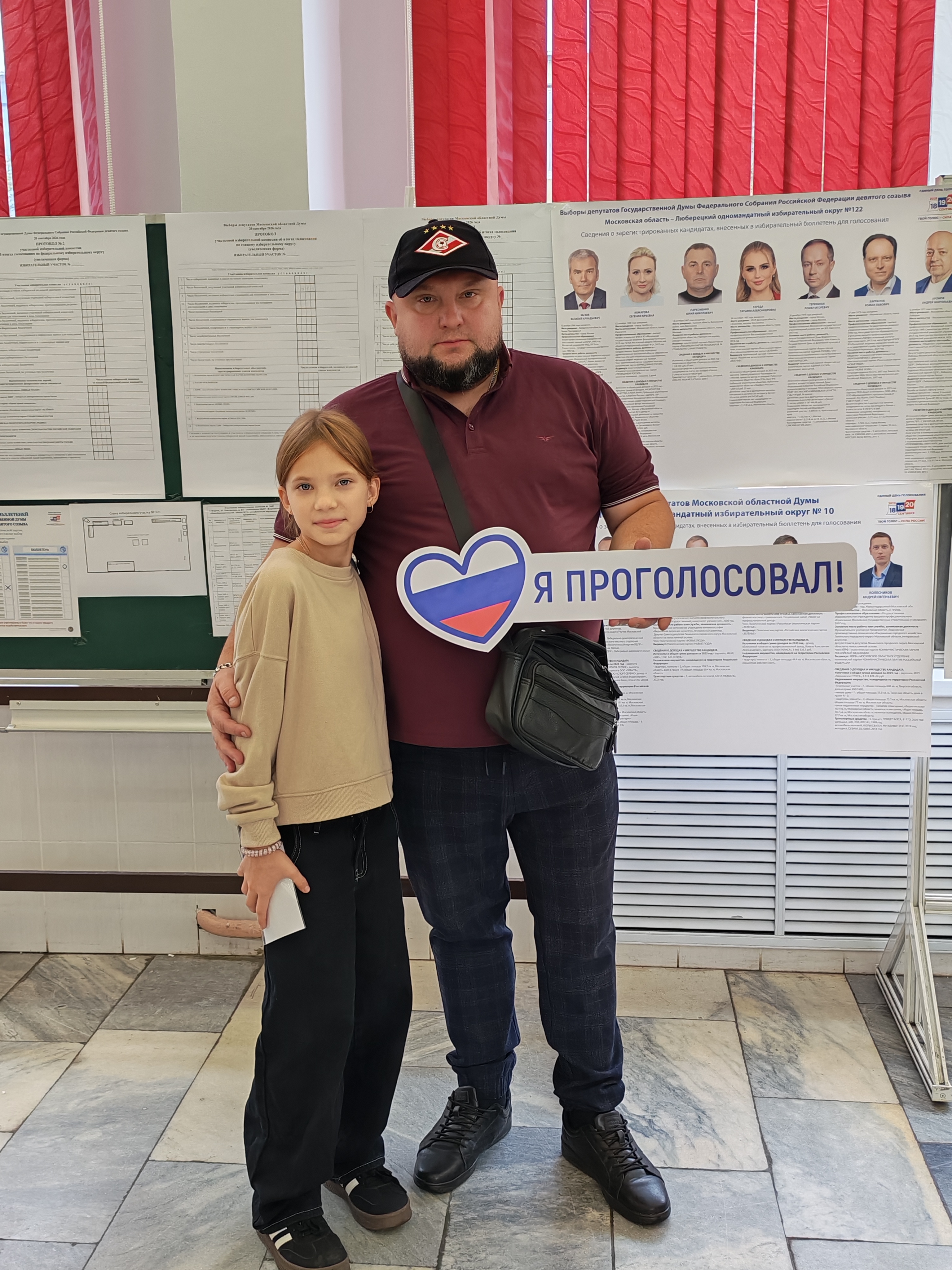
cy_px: 635
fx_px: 1393
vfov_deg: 49.0
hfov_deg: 37.7
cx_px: 476
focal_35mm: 38
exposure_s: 1/100
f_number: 1.9
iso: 400
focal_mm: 6.12
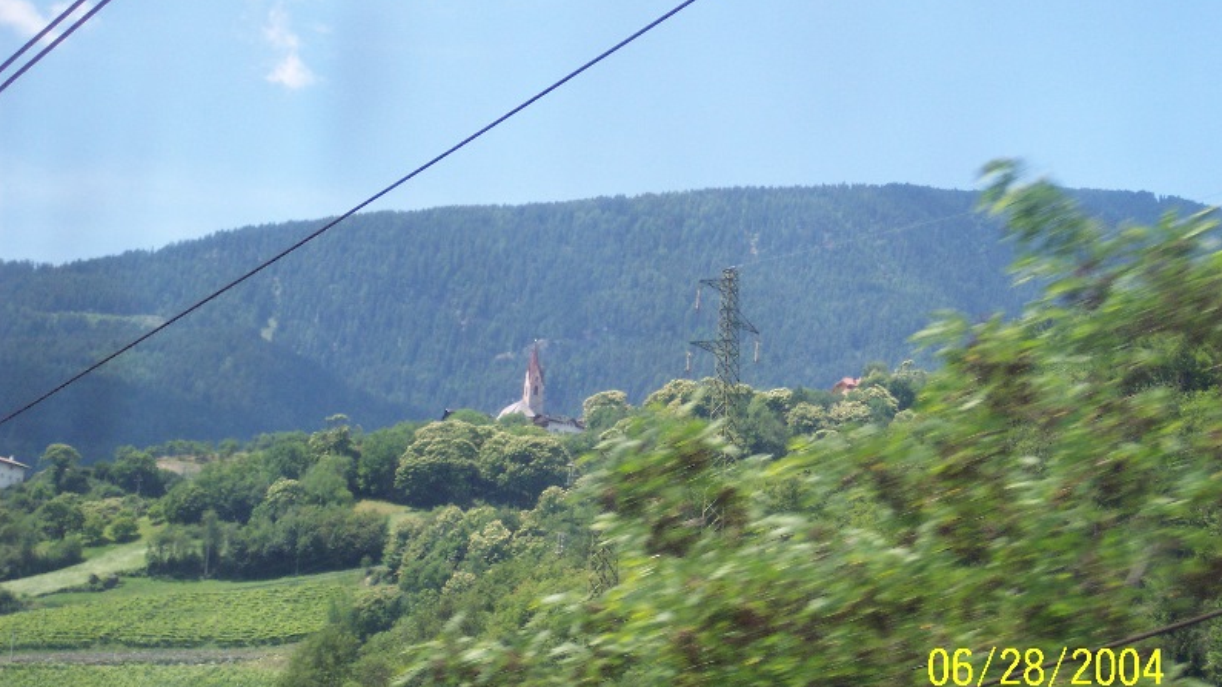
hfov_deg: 17.2
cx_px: 612
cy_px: 321
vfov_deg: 9.7
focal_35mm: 125
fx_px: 4050
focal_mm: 24
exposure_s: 1/180
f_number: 4.8
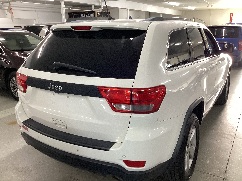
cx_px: 121
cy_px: 90
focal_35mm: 31
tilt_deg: -16.8
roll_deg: +0.7
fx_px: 217
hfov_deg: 58.4
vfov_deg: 45.4
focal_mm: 3.3
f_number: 2.4
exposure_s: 1/60
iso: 160
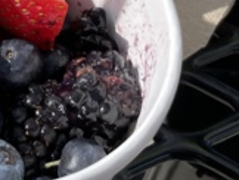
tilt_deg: -45.3
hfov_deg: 15.5
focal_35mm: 116
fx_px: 802
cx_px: -131
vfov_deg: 12.1
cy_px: -106
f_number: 1.6
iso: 32
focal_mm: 4.2
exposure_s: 1/2817
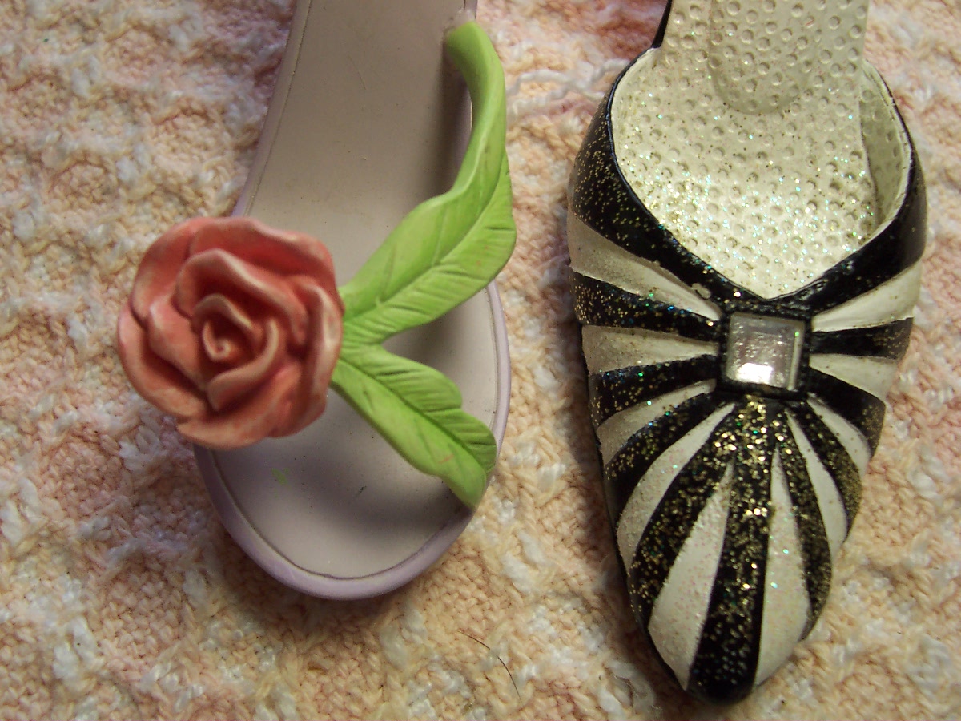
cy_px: 360
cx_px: 480
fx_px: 1027
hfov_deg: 50.1
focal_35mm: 37
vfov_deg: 38.7
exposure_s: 1/125
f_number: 2.8
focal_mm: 5.6
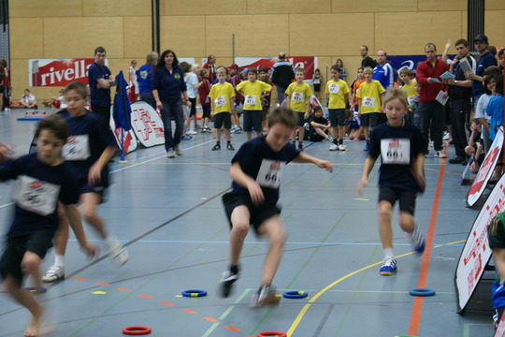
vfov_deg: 15.2
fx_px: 1262
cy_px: 168
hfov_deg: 22.6
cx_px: 252
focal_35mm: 90
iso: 400
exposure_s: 1/30
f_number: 5.6
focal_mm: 60
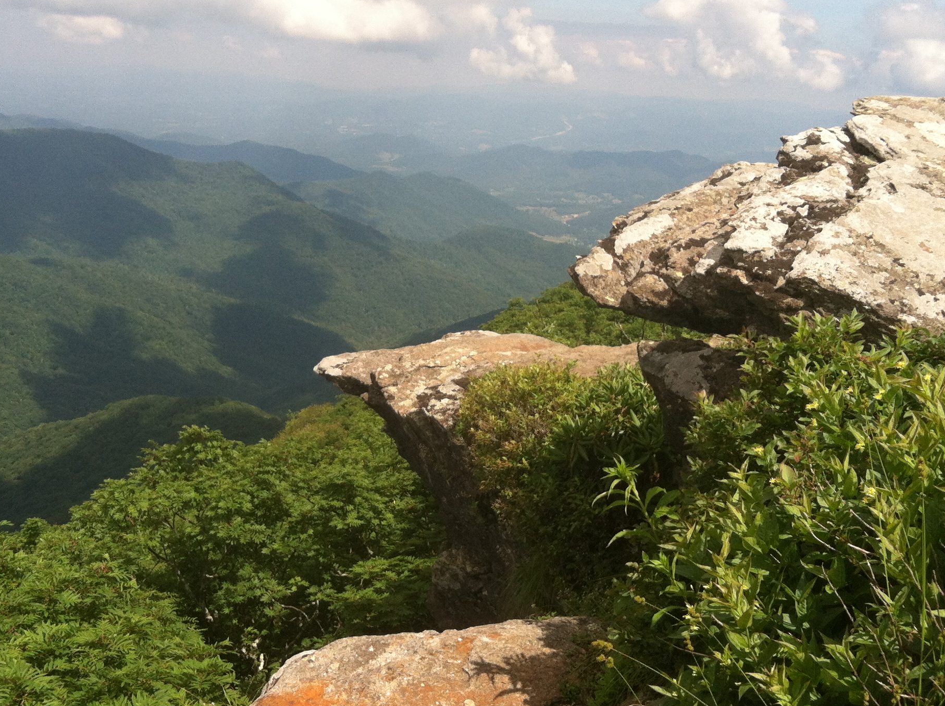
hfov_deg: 38.1
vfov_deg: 29.0
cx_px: 396
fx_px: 1363
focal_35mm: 50
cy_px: 300
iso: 80
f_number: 2.8
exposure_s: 1/1200
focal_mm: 3.85
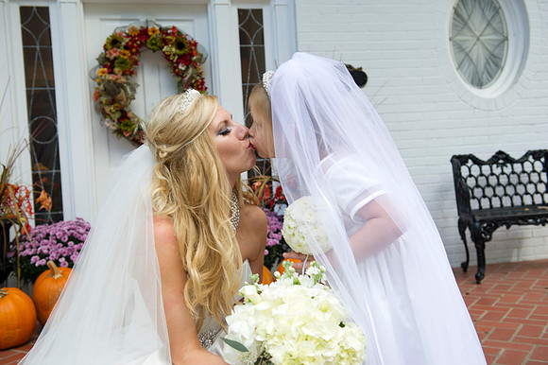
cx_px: 274
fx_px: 609
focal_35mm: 40
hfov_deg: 48.5
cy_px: 182
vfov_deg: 33.4
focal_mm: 40
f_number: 5
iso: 400
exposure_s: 1/200
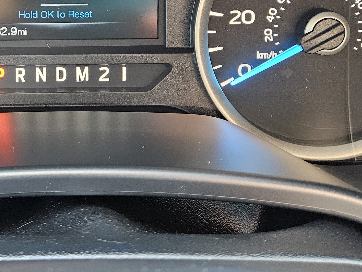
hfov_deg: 31.1
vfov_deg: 23.5
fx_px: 628
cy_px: 7
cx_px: 59
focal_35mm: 60
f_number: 1.8
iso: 1000
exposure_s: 1/120
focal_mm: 5.4
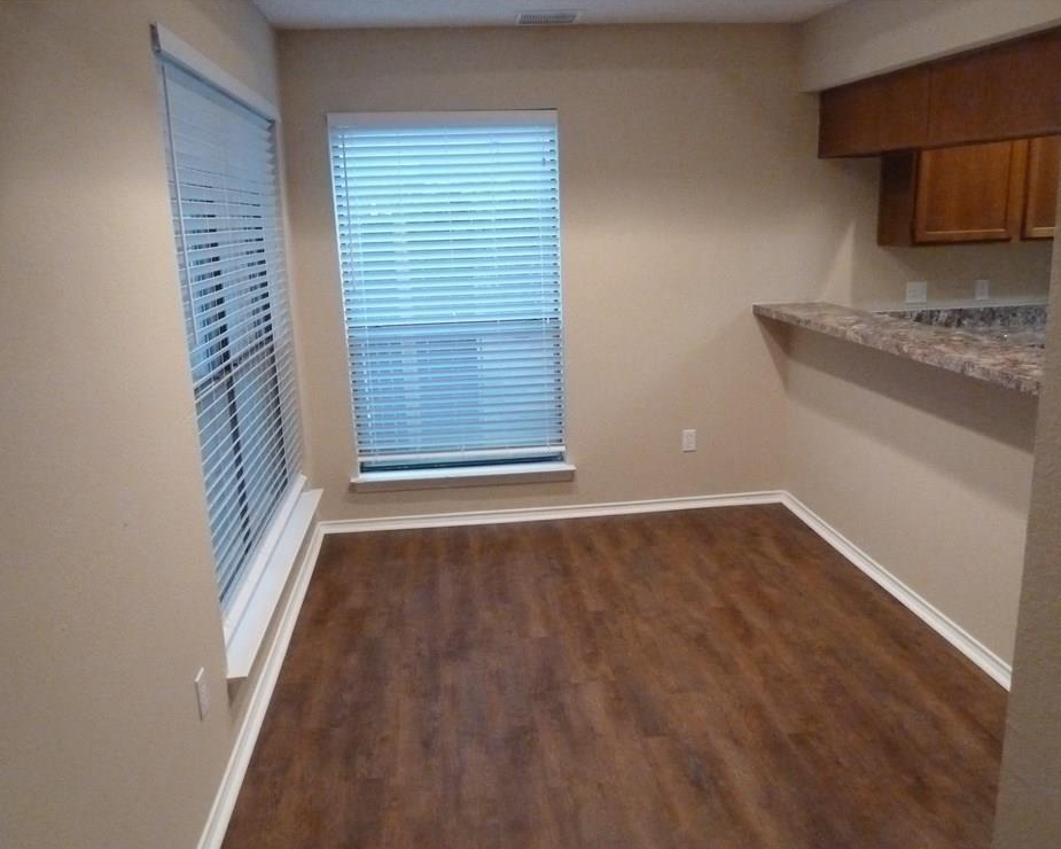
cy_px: 436
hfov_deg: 64.1
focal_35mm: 27
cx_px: 523
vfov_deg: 53.2
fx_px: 848
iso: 800
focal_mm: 4.1
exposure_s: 1/40
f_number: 3.3
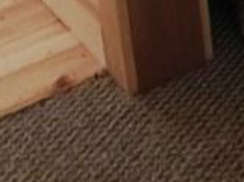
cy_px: -338
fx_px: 1301
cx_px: 479
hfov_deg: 10.0
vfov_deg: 7.2
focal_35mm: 185
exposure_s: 1/4
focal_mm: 4.15
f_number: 2.2
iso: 80
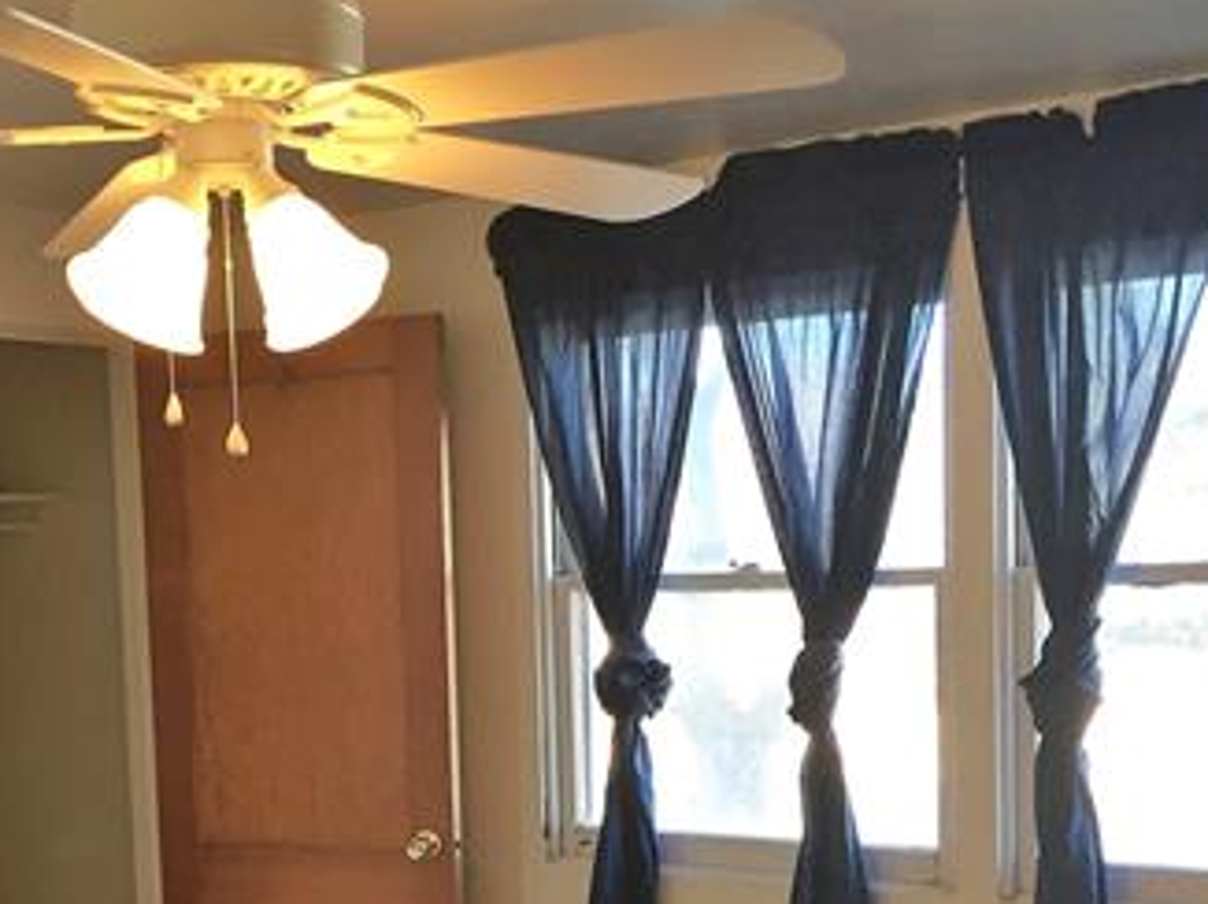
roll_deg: +2.1
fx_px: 1988
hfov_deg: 33.6
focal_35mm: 57
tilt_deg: -6.3
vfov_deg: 25.1
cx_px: 430
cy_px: 743
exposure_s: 1/30
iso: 40
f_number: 2.2
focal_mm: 4.15
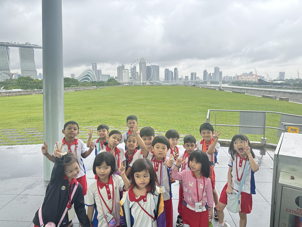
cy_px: 114
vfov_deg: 56.8
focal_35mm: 24
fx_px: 209
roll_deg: +1.0
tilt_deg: -7.9
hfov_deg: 71.6
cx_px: 151
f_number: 1.78
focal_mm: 6.86
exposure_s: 1/343
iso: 80
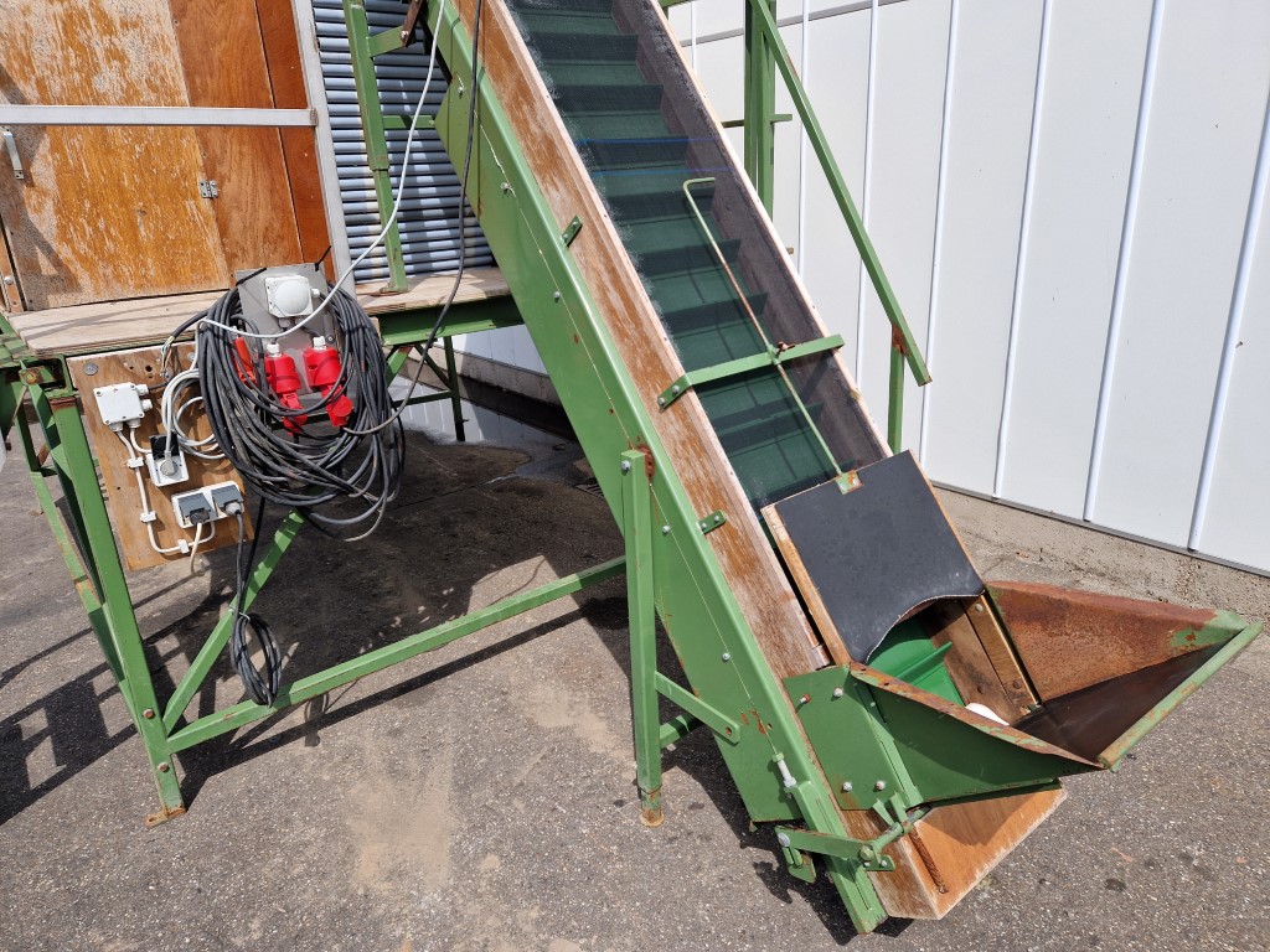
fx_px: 844
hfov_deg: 73.9
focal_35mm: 23
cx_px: 635
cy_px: 476
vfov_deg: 58.9
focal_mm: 5.4
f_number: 1.8
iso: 50
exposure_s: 1/1292
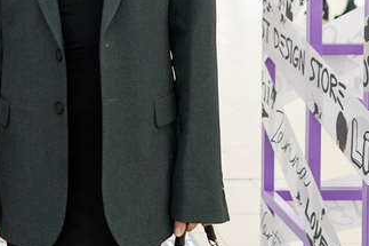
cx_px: -26
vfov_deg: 13.6
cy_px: -128
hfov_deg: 20.8
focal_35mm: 94
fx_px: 963
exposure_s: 1/125
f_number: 2.5
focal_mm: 25
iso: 800
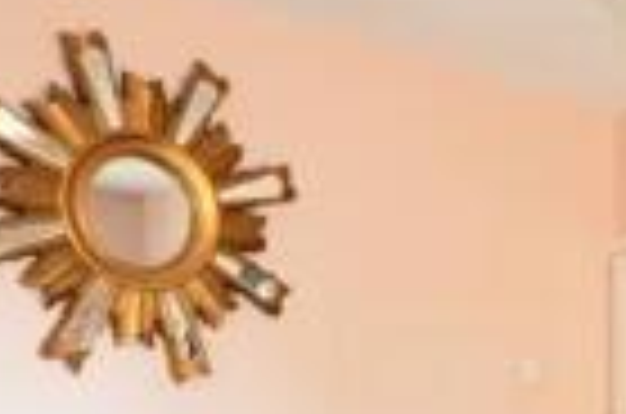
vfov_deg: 18.3
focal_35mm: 71
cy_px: 472
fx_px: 1232
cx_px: 757
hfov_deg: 25.5
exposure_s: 1/2.5
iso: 640
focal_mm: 10
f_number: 13
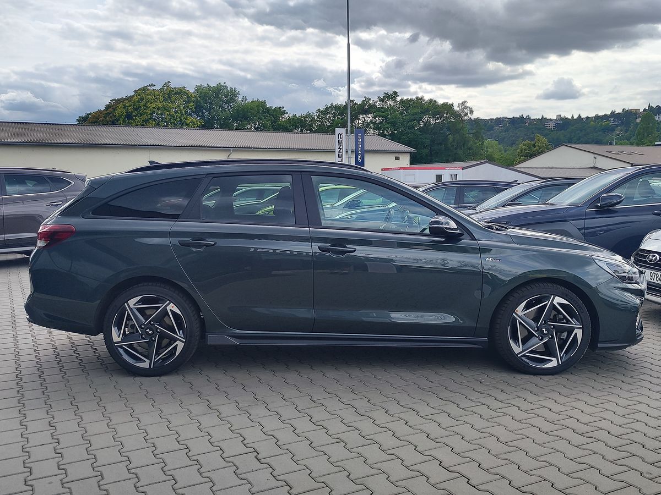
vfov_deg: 58.9
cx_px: 330
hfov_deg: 73.9
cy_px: 248
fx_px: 439
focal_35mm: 23
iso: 50
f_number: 1.69
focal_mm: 7.01
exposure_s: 1/810
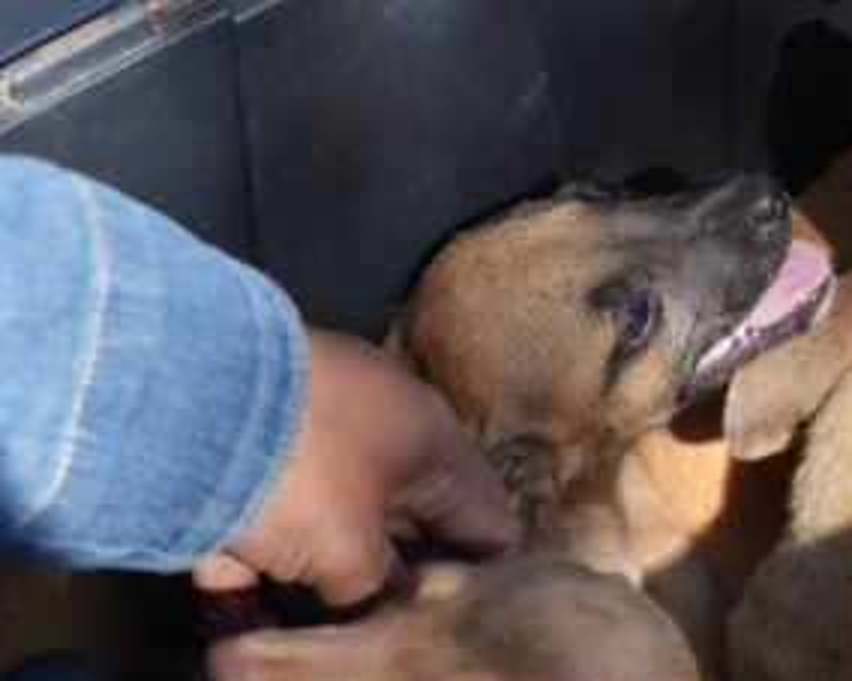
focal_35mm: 165
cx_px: 984
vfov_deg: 9.3
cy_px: 192
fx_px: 4159
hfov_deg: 11.5
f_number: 4
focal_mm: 65
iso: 160
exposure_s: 1/320
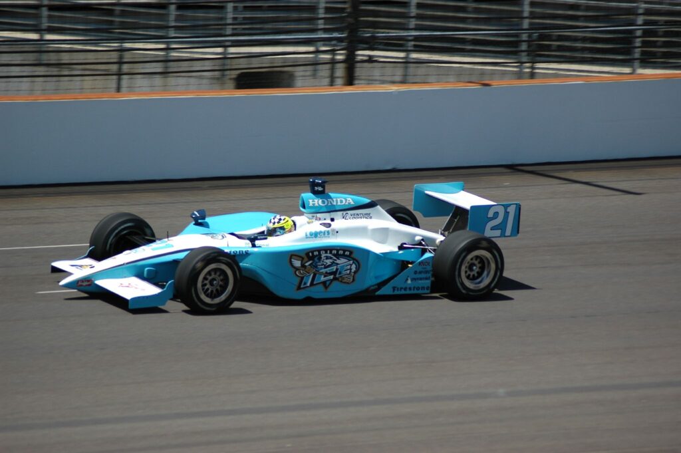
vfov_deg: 4.8
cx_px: 340
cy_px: 226
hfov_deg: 7.2
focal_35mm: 285
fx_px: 5387
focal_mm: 190
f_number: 4.8
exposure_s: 1/1250
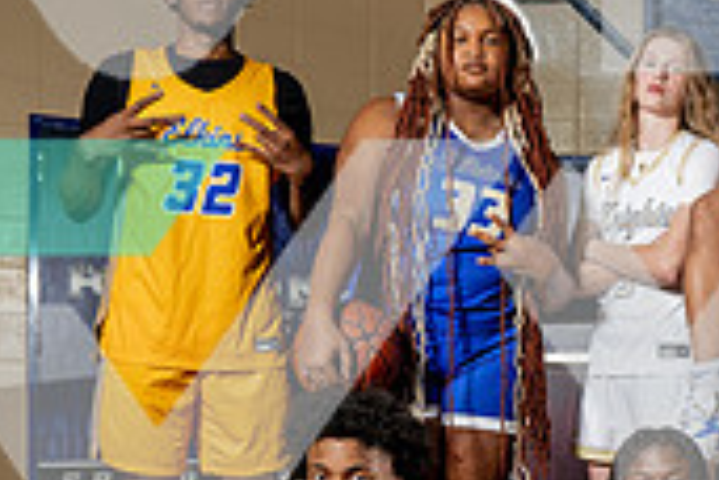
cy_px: 364
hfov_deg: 20.1
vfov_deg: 14.3
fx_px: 1897
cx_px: 862
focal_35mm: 95
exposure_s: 1/250
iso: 400
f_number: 5.6
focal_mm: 28
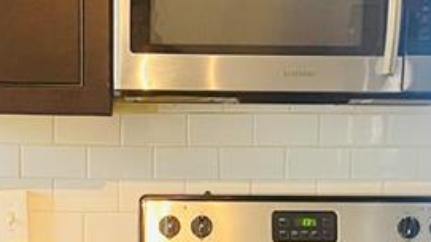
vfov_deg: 11.1
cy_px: 280
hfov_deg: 20.0
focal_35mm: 107
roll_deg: -1.1
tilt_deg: -7.3
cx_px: 183
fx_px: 1222
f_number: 1.8
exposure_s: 1/60
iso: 200
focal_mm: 4.25
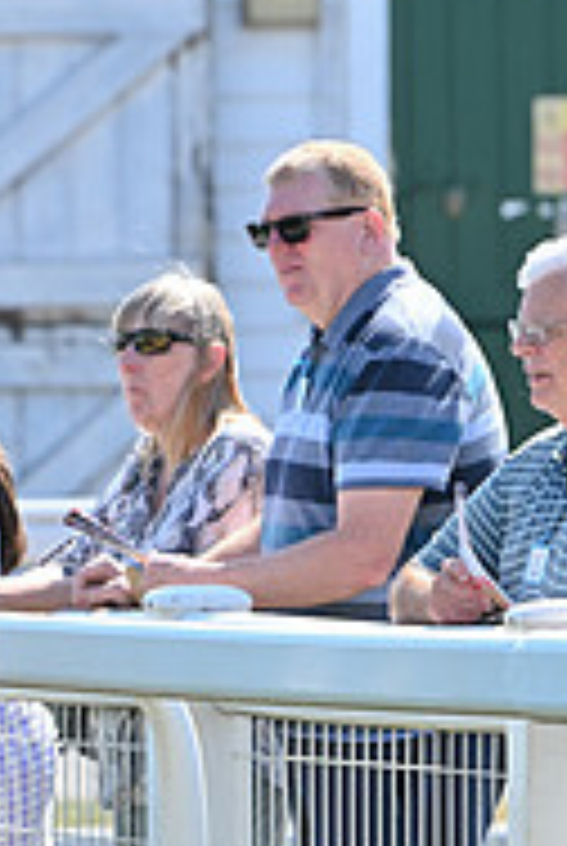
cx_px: -576
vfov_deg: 3.3
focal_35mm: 616
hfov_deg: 2.2
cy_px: 731
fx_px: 14499
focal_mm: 200
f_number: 5
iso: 400
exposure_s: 1/1000
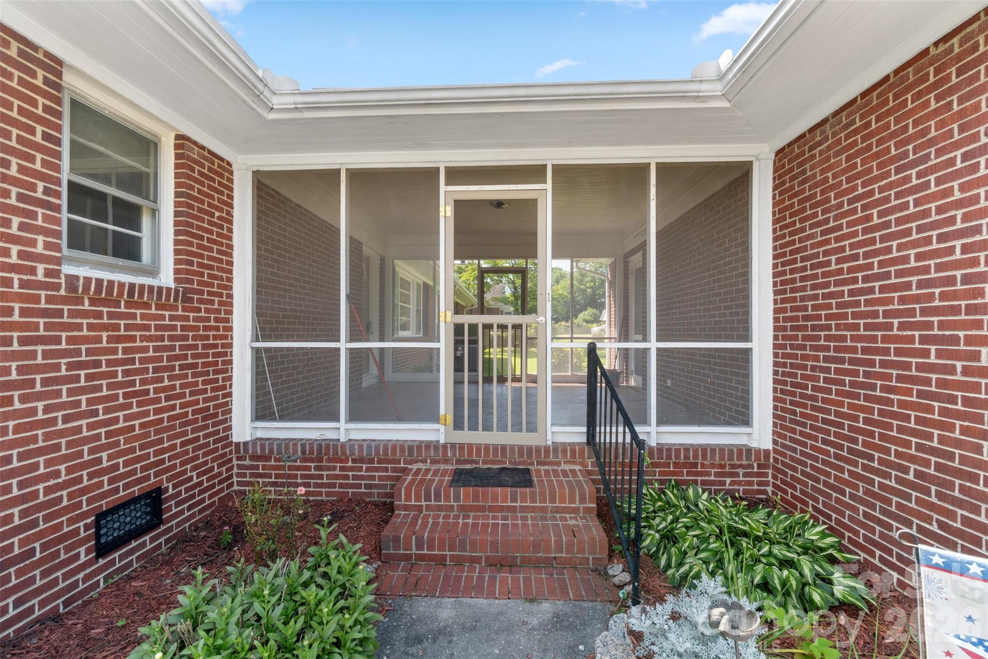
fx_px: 412
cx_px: 494
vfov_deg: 77.3
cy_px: 330
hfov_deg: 100.4
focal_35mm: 15
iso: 100
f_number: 7.1
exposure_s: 1/60
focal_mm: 10
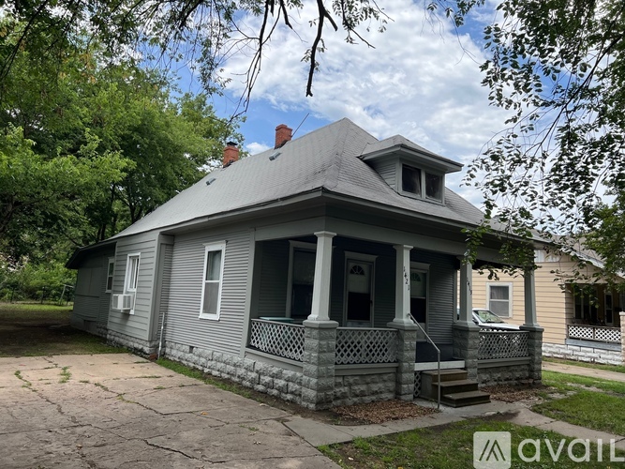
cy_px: 234
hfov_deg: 67.3
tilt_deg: +7.5
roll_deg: -2.9
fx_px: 469
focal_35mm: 26
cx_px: 312
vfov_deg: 53.0
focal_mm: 5.7
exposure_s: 1/2123
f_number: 1.5
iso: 50
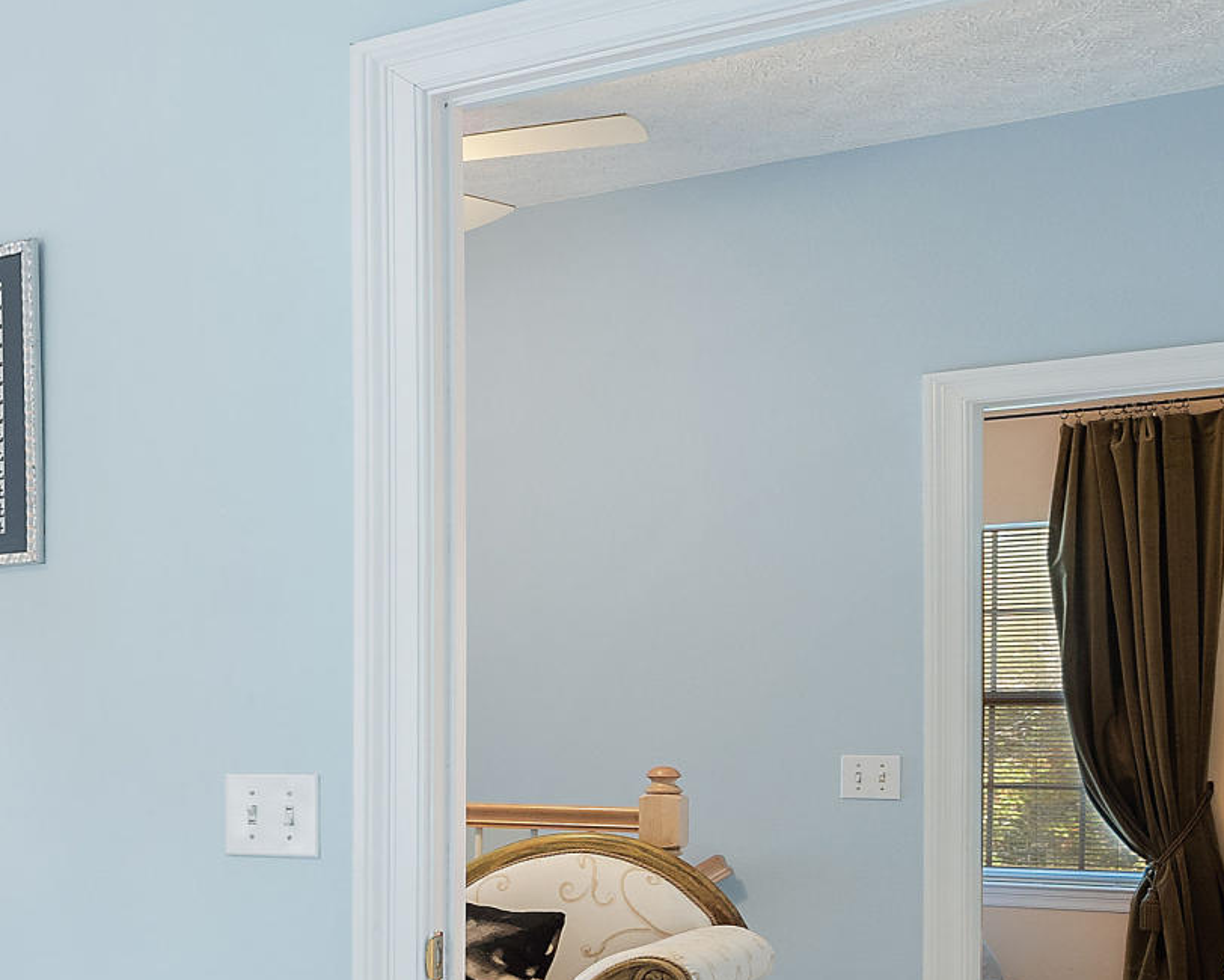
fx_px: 1884
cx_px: -1007
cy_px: 733
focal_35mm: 52
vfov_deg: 28.7
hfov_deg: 21.7
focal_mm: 15
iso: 320
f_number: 8
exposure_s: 1/8
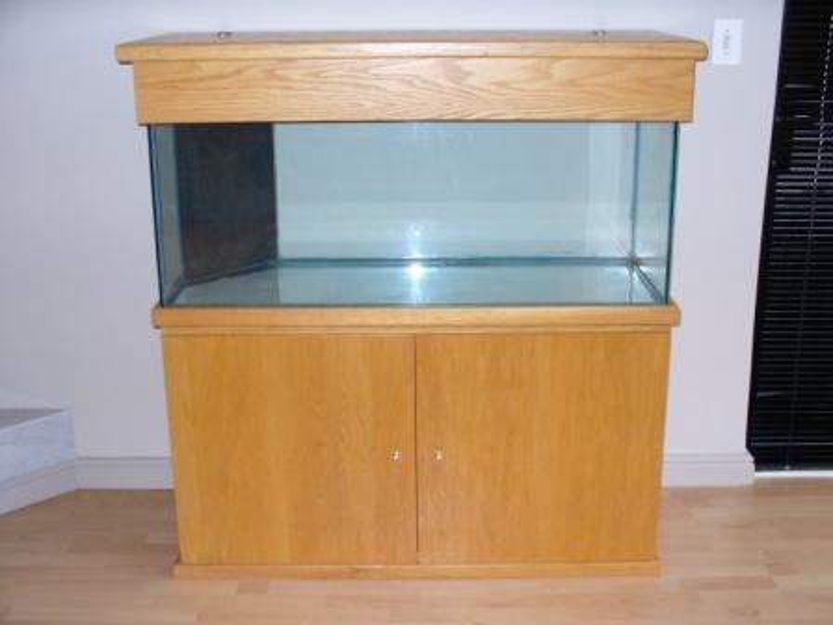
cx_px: 416
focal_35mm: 42
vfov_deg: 34.3
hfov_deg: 44.8
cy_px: 312
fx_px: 1011
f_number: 2.9
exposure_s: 1/30
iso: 200
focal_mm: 7
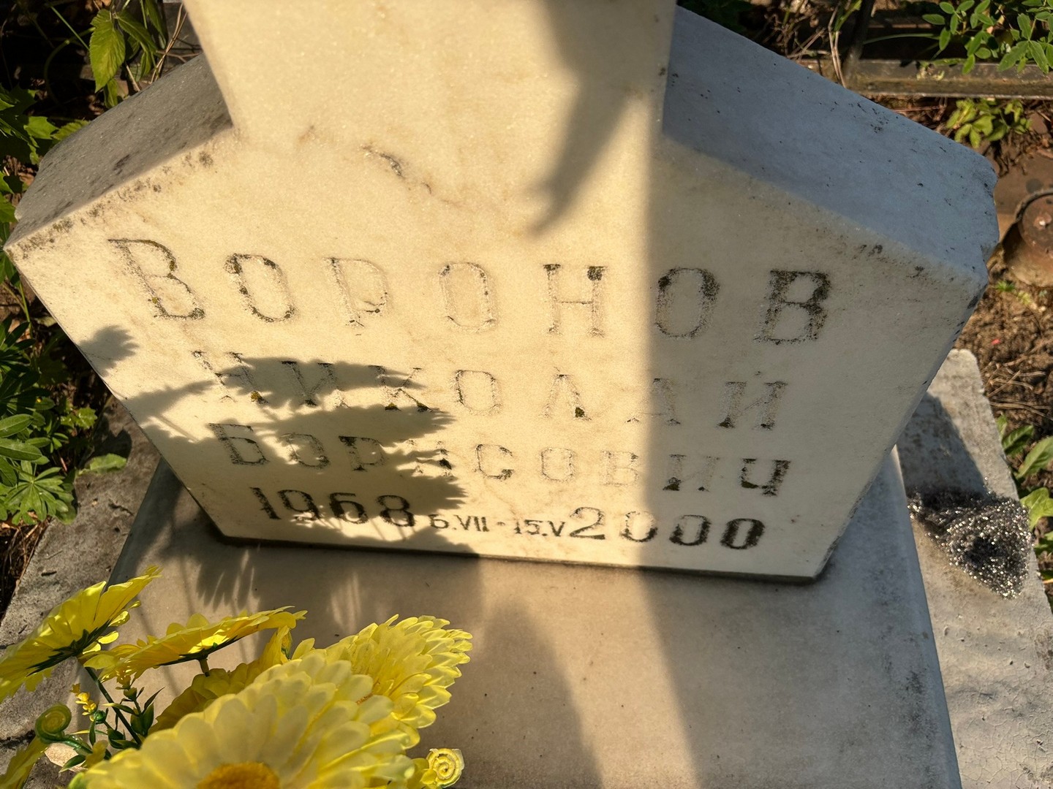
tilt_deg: -52.0
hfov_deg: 67.3
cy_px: 394
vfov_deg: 53.1
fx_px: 791
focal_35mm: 26
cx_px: 526
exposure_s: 1/2710
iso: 50
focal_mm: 5.96
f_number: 1.6
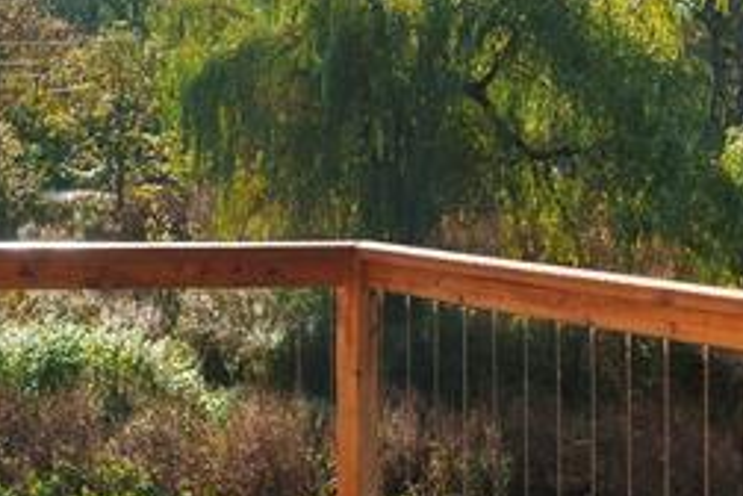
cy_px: 123
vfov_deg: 20.8
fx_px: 1341
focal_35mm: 65
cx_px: 86
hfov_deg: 29.8
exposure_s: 1/4000
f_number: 4
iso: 100
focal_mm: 16
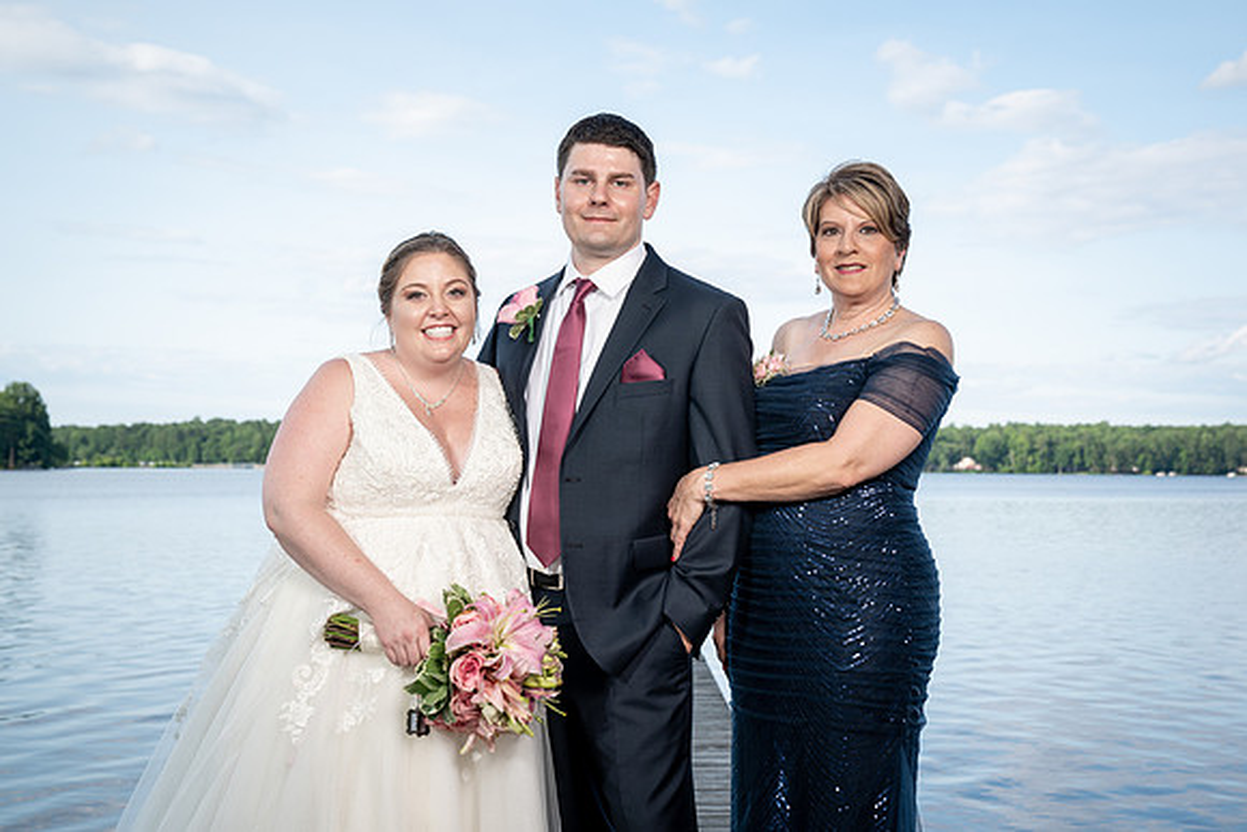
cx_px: 624
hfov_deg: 38.6
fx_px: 1779
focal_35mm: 51
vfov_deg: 26.3
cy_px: 416
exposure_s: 1/200
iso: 100
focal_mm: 51
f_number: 5.6
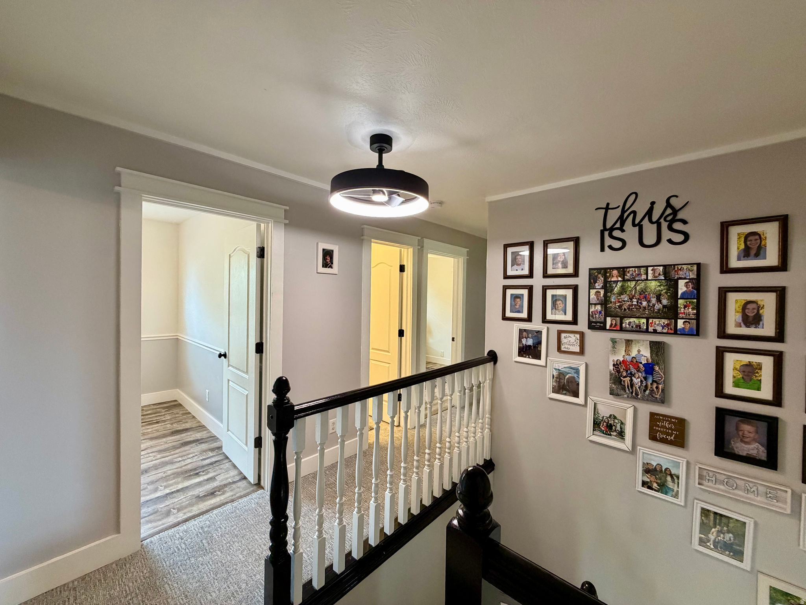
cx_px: 403
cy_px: 302
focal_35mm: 14
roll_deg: -0.4
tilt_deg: -0.4
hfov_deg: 102.1
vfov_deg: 85.7
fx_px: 326
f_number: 2.2
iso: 320
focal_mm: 2.22
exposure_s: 1/120
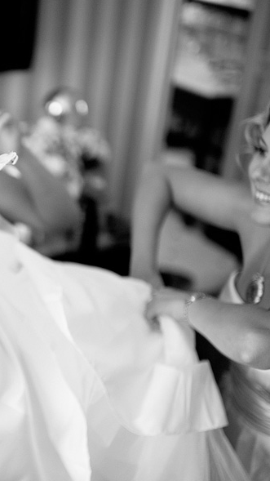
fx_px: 713
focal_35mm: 56
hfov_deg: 20.4
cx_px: -27
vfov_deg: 37.2
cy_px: 242
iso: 800
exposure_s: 1/640
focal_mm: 35
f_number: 1.4
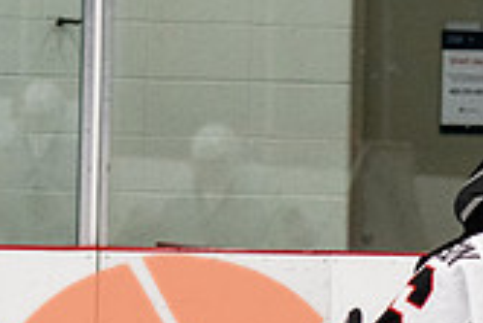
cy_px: 338
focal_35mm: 657
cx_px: 526
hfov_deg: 3.1
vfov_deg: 2.1
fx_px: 8822
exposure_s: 1/640
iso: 1600
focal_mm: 95
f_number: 2.8
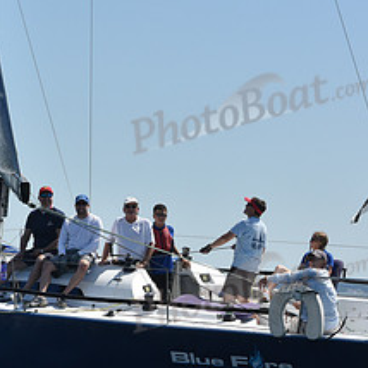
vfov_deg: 10.9
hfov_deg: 10.8
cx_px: 43
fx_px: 1936
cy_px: 223
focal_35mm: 161
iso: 250
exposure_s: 1/1250
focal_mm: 70
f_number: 8
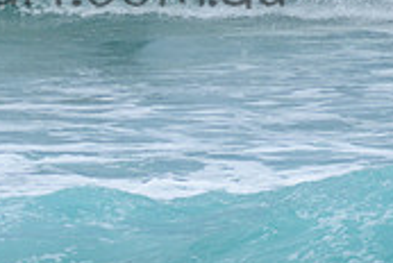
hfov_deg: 1.1
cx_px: 109
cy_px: -83
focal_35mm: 1840
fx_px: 20121
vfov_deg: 0.8
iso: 200
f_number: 5.6
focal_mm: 400
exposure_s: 1/2000
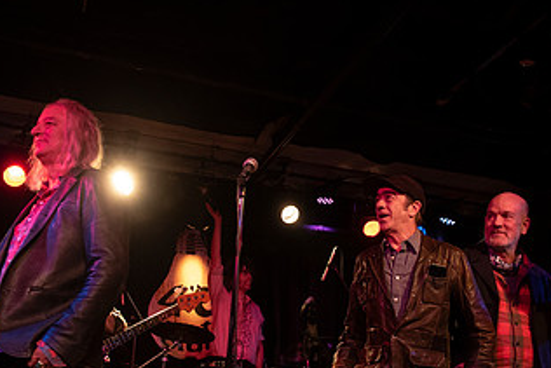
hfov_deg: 44.5
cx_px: 272
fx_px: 674
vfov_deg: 30.4
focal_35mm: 44
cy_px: 231
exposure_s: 1/200
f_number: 3.2
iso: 2000
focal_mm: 24
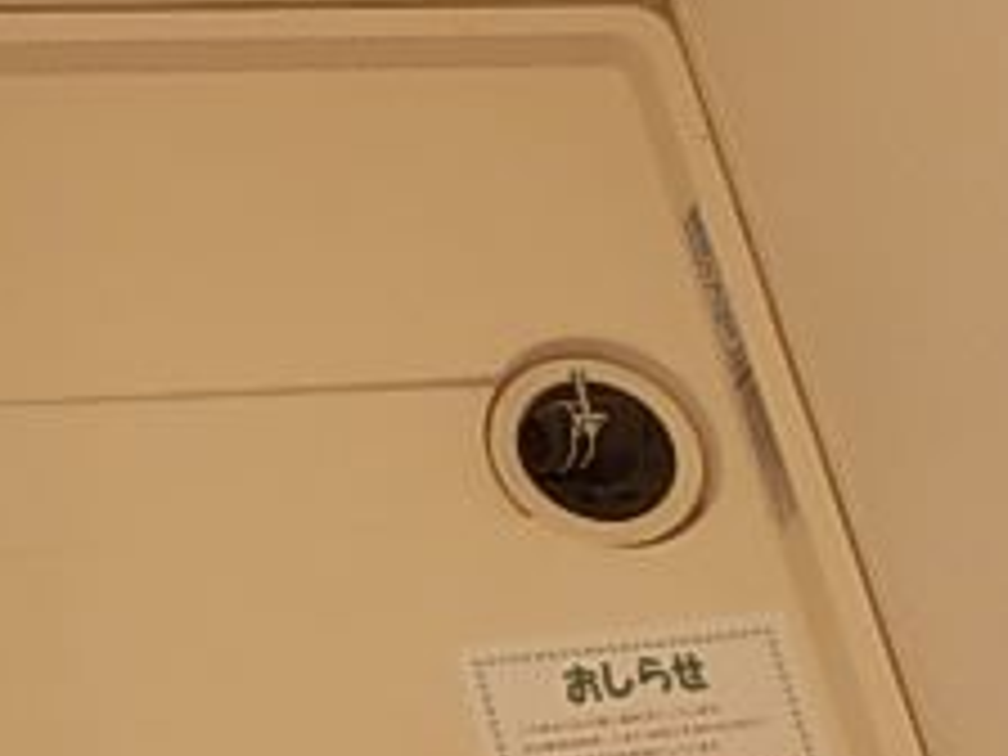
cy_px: 540
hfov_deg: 24.1
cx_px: 207
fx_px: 2330
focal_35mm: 80
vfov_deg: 18.3
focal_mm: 4
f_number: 2.7
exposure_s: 1/25
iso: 200
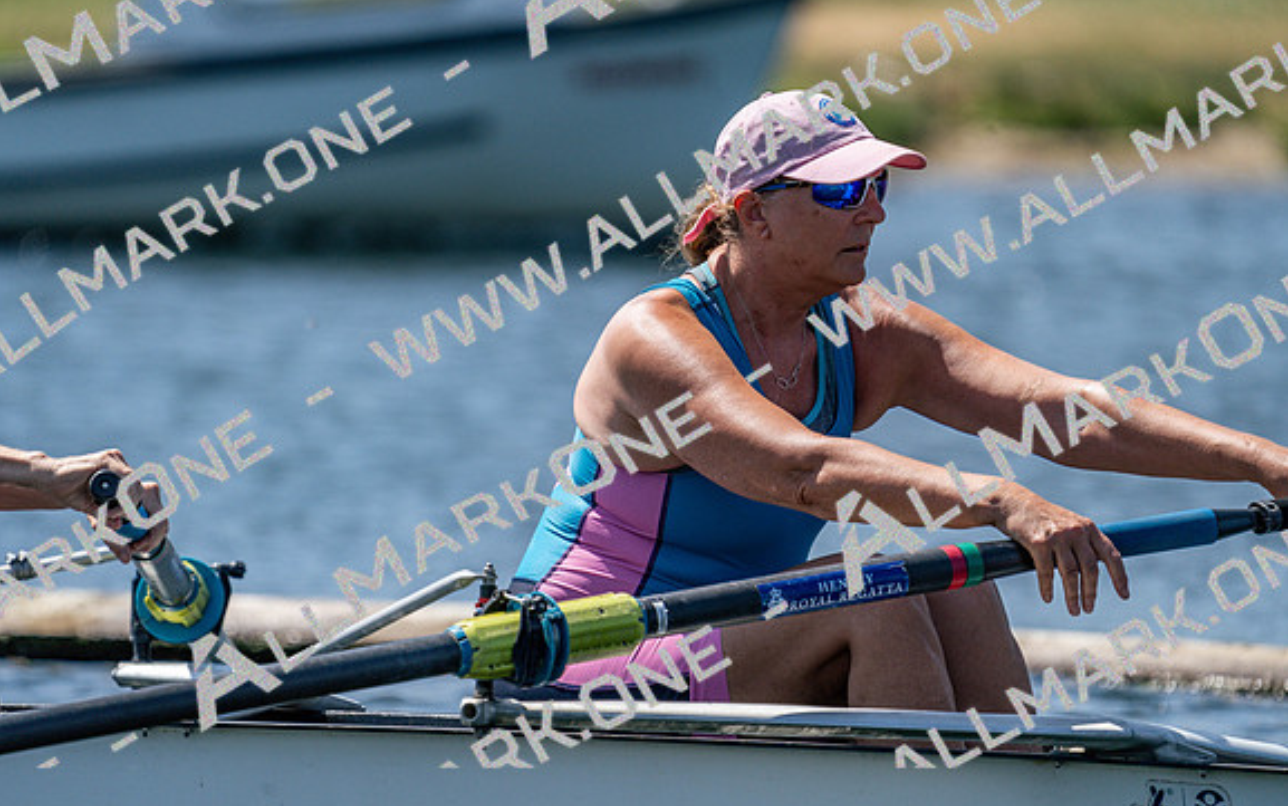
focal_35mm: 508
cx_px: 645
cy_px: 385
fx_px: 17837
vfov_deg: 2.6
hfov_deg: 4.1
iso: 320
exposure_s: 1/2000
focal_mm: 496
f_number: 6.3
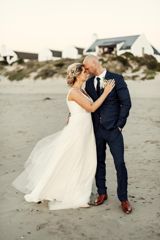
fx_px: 334
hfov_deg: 27.0
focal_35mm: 50
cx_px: 80
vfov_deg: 39.6
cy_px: 120
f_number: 2
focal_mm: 50
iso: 400
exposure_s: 1/320
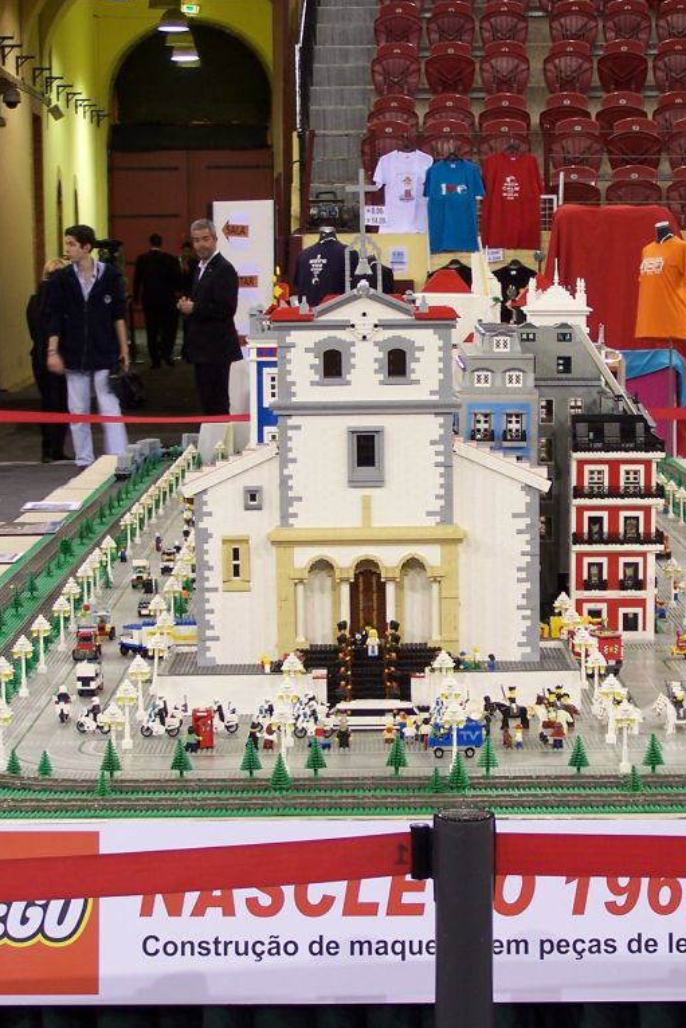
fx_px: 2543
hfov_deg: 15.3
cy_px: 514
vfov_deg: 22.9
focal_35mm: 89
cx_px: 459
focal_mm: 10.7
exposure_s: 1/8
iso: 80
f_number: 3.2
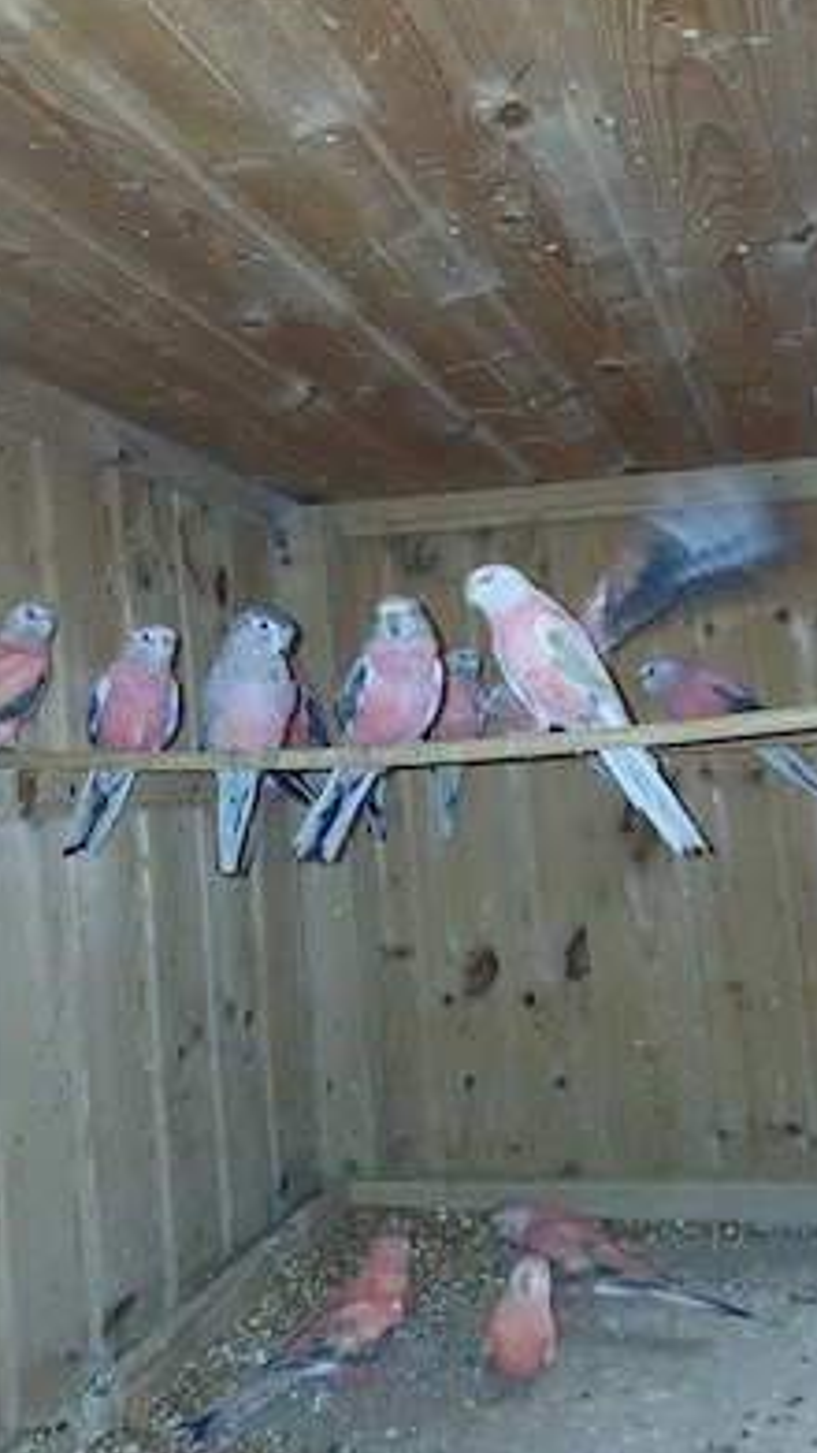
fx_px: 1117
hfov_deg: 40.2
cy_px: 713
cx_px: 408
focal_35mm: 29
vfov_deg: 66.1
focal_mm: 3.98
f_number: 1.8
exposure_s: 1/50
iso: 250
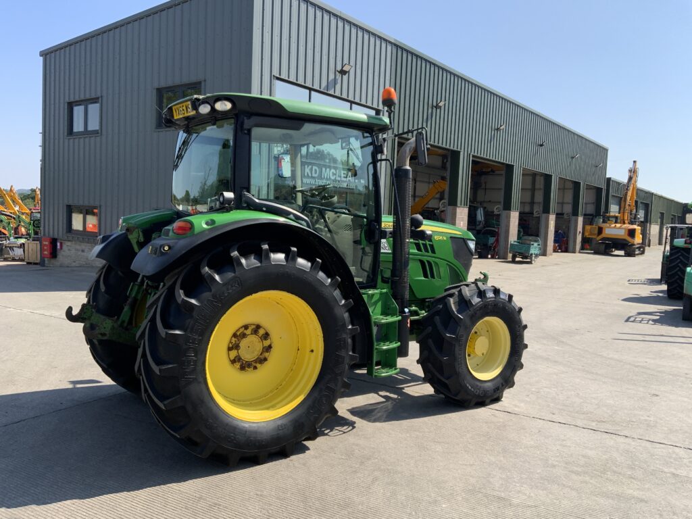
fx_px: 580
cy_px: 260
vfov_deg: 48.2
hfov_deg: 61.7
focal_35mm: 29
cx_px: 346
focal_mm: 3
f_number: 1.8
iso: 16
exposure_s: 1/1168
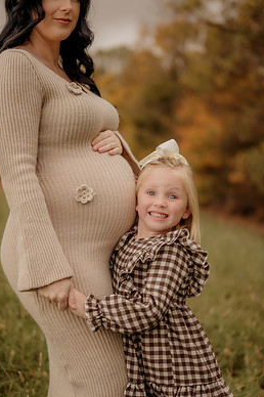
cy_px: 214
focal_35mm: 58
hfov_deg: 23.3
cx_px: 124
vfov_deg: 34.5
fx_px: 639
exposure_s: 1/320
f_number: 1.8
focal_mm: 50
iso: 200
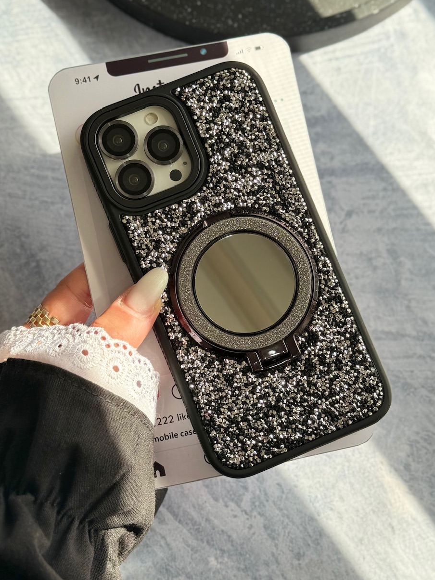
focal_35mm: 51
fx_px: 854
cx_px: 215
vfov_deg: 37.5
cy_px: 281
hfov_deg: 28.6
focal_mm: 6.76
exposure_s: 1/354
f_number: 1.78
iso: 80
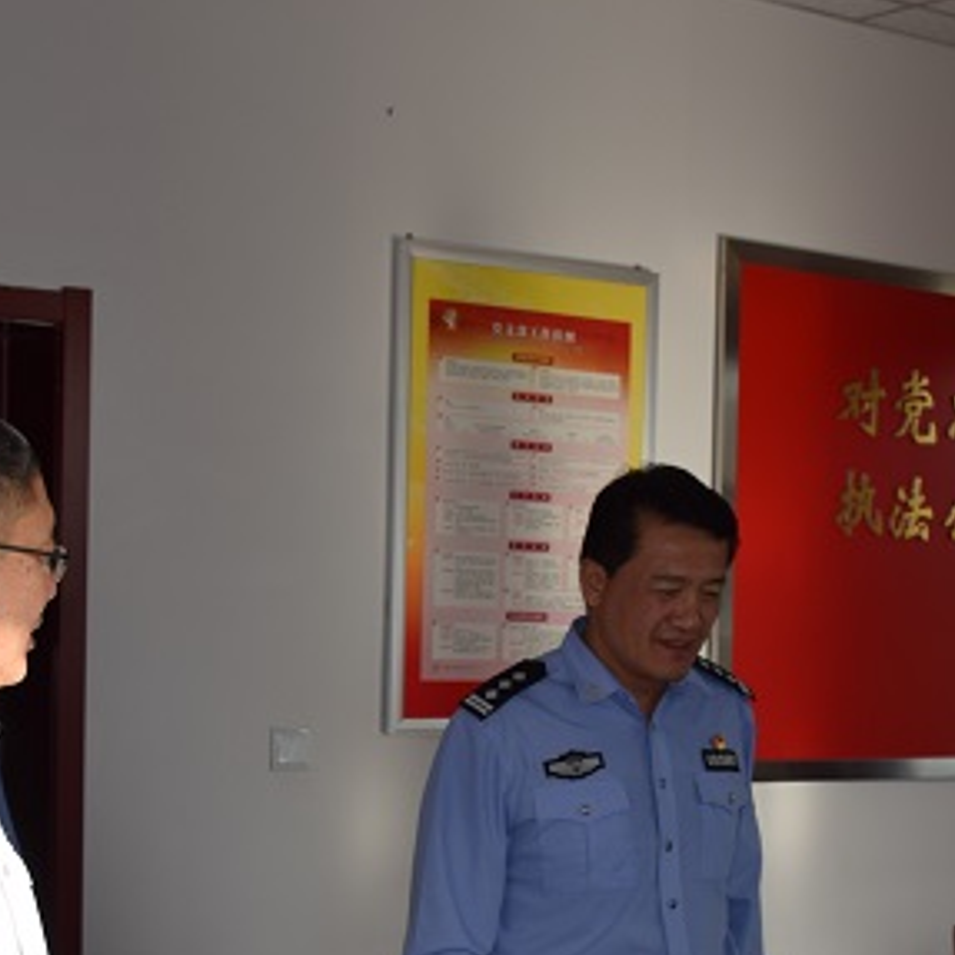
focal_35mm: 82
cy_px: 685
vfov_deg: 21.0
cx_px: 439
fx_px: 2559
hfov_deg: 21.1
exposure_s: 1/160
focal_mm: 22
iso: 100
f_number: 6.3
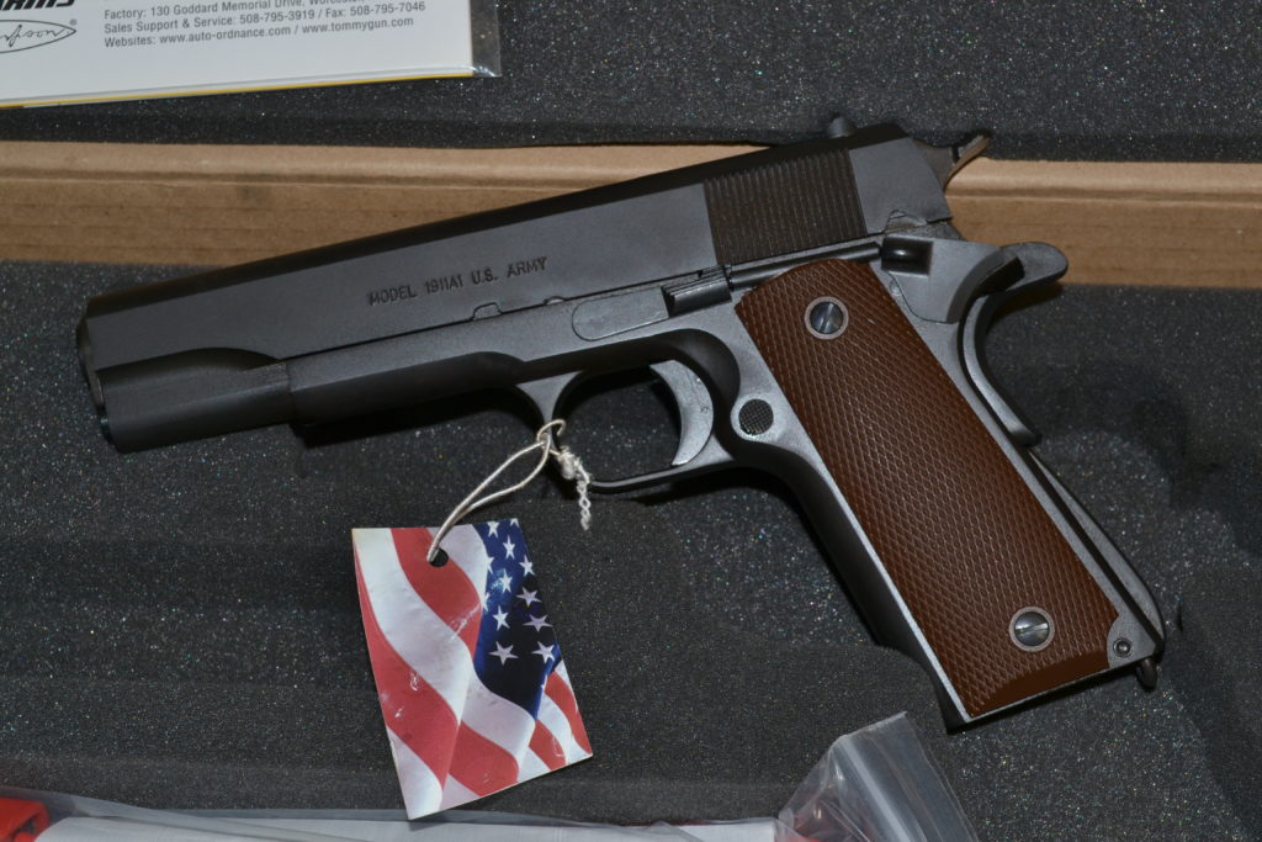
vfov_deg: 22.6
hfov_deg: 33.4
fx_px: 2103
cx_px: 631
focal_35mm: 60
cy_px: 421
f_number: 10
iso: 100
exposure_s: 1/6
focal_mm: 40
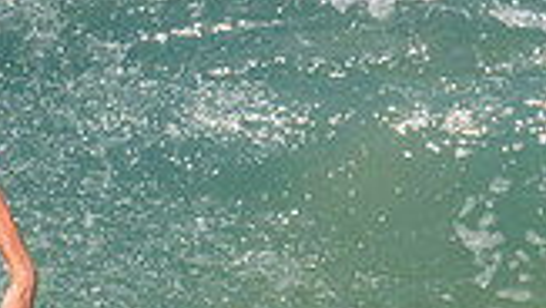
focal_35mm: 3830
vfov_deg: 0.3
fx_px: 55495
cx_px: -148
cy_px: 238
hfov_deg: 0.6
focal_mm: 800
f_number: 11
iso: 900
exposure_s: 1/2000
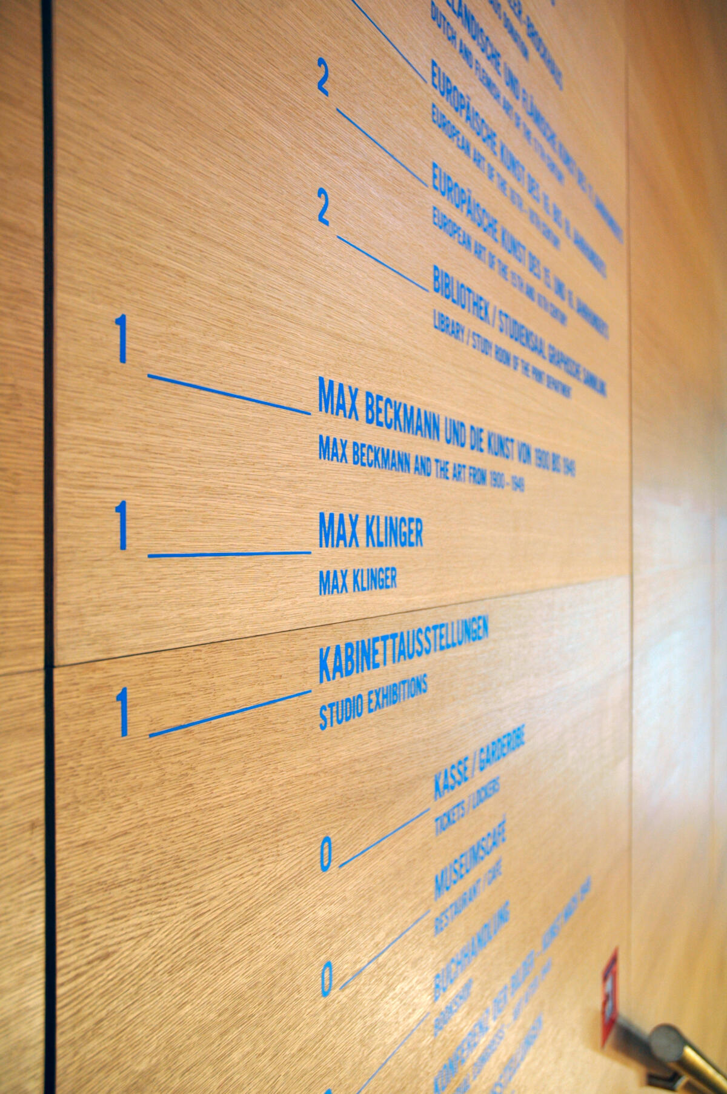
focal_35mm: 36
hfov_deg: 36.8
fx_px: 1093
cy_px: 547
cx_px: 364
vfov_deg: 53.2
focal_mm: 24
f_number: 3.8
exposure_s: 1/2
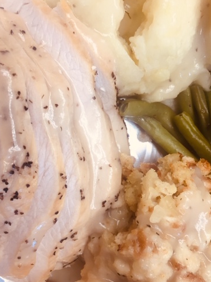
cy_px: 151
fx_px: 309
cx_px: 113
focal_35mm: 38
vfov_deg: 48.9
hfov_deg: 37.7
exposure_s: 1/40
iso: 32
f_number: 2.2
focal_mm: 4.15
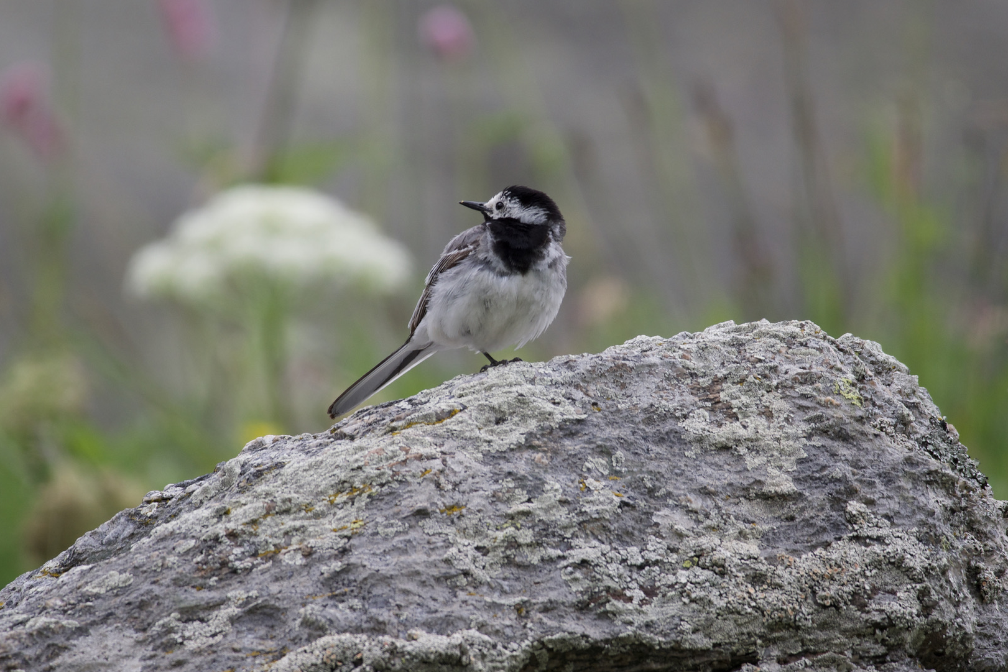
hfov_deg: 2.0
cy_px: 334
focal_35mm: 1051
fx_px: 29428
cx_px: 504
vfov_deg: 1.3
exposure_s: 1/160
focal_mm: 400
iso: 200
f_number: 6.3
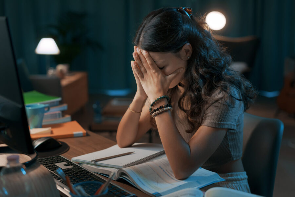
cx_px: 148
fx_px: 410
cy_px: 98
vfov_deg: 27.0
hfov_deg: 39.6
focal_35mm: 50
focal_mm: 50
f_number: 2.5
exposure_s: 1/100
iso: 320
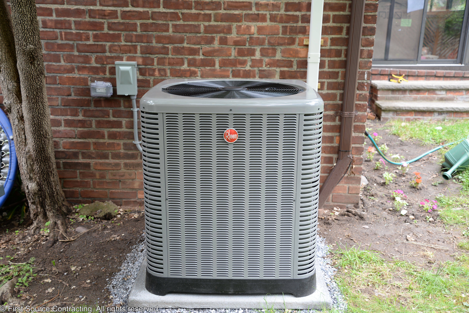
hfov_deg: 50.7
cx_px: 234
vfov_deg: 35.1
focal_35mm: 38
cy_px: 156
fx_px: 495
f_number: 4.2
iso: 200
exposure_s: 1/80
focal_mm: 38
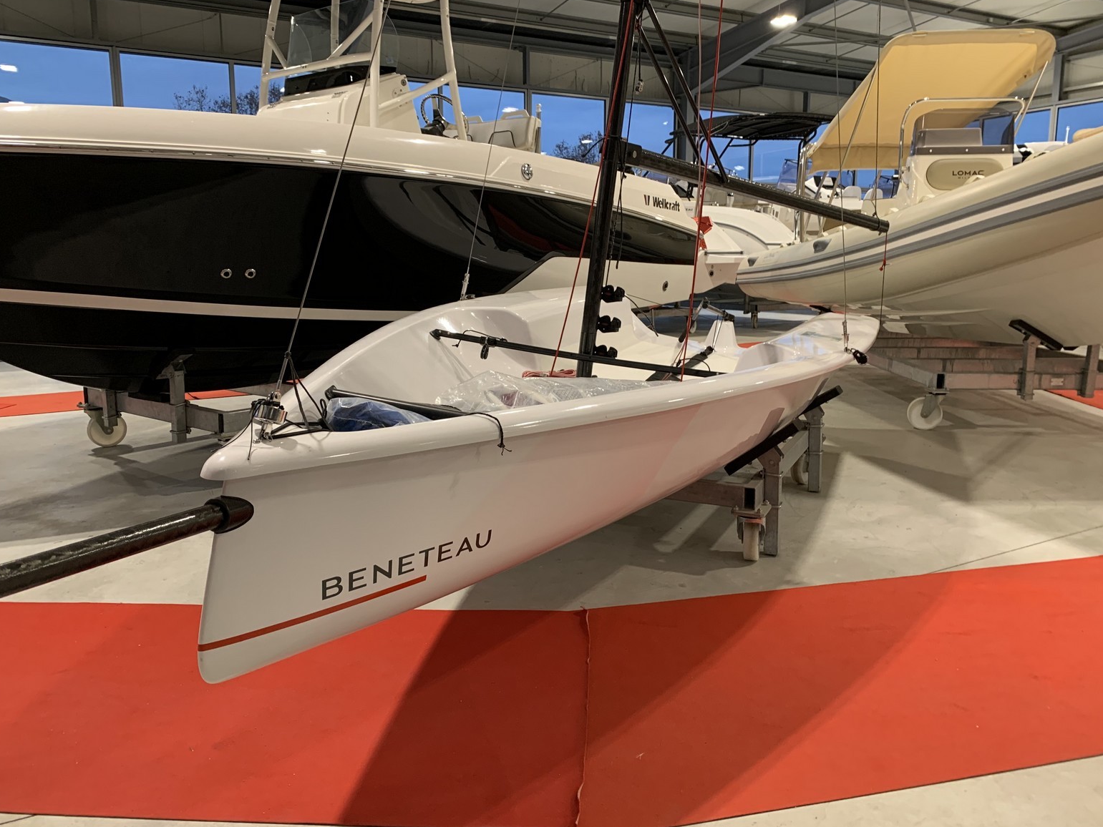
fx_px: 860
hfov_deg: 65.3
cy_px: 408
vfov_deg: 51.4
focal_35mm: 27
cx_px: 550
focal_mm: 4.25
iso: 125
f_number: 1.8
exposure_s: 1/60
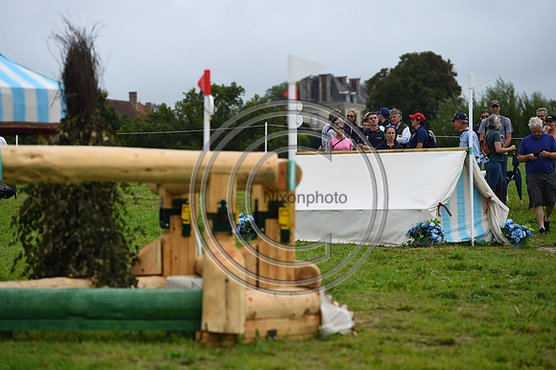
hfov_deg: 11.8
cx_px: 278
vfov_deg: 7.8
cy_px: 185
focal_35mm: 175
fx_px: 2701
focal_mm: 175
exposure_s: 1/1000
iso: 180
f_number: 5
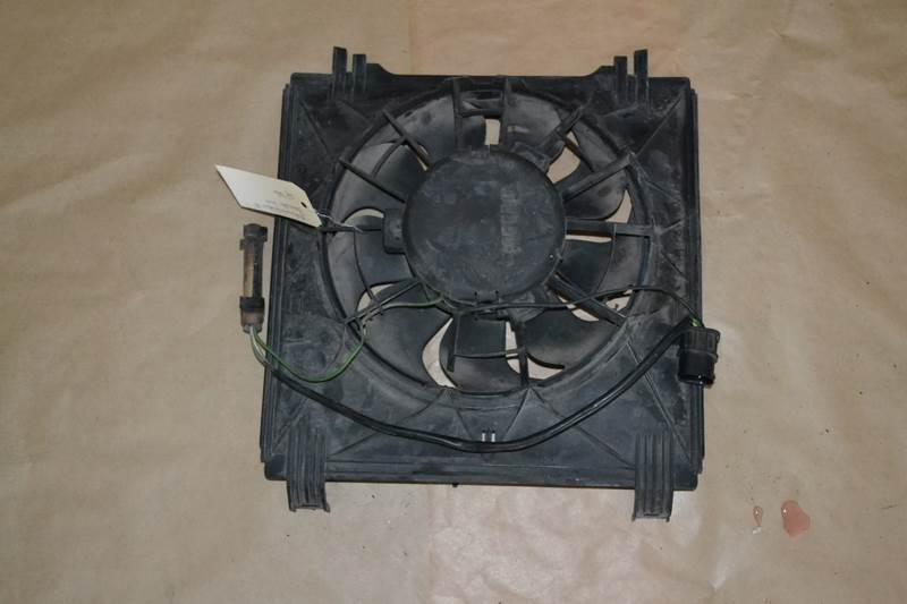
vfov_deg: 26.5
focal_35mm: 51
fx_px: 1285
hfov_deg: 38.9
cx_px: 454
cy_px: 302
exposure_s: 1/60
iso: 3200
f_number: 5
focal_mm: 34
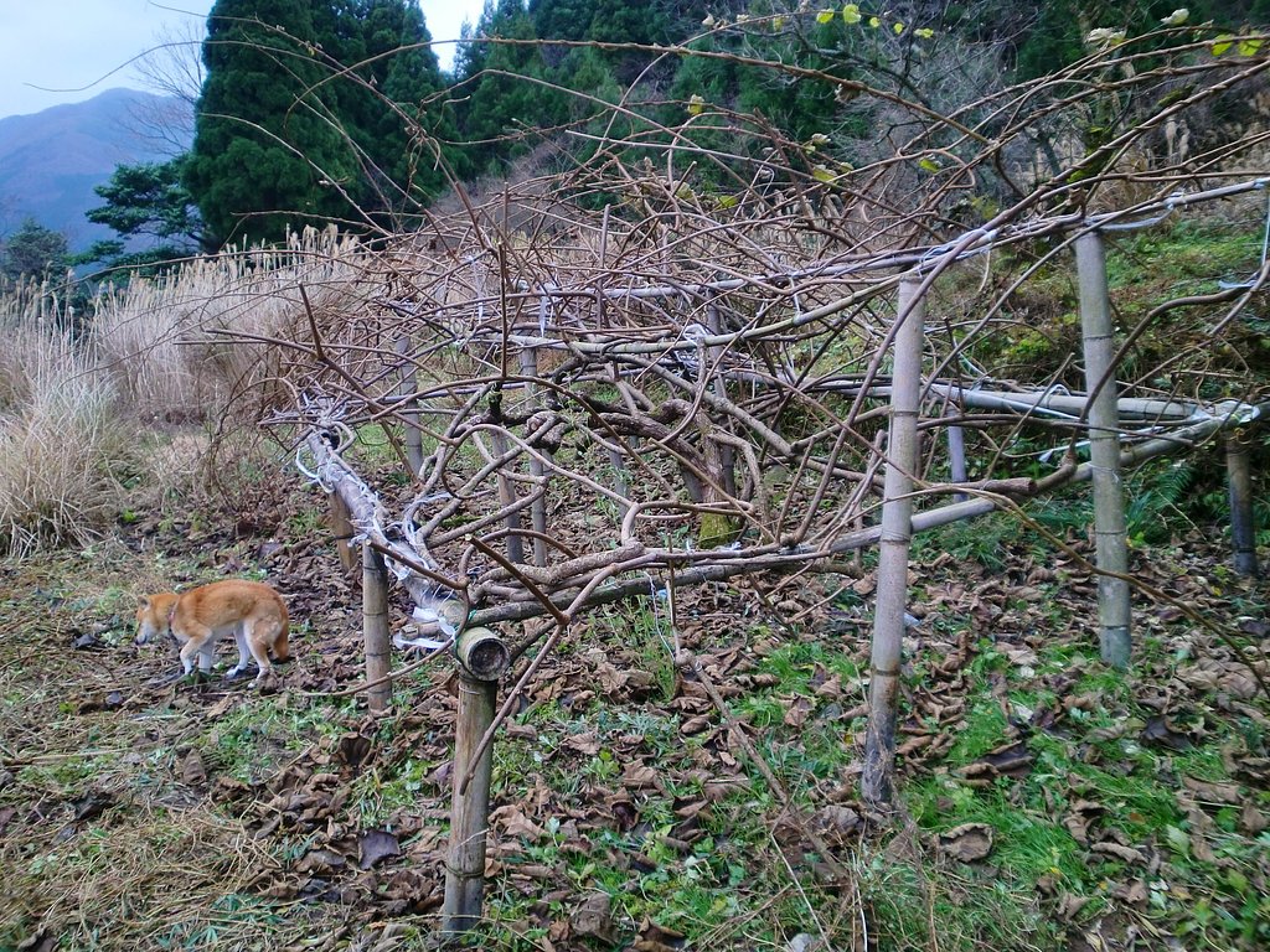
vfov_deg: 41.8
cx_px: 635
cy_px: 476
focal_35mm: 34
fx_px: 1247
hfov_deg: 54.0
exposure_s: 1/160
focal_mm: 5.58
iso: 64
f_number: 2.8
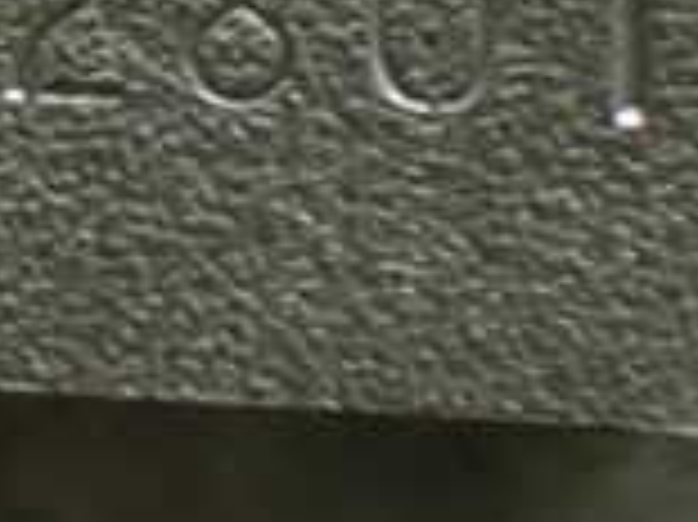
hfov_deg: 11.5
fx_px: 3425
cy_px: -135
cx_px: 36
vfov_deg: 8.6
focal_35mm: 170
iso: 1600
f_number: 2.9
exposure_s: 1/10
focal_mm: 7.84
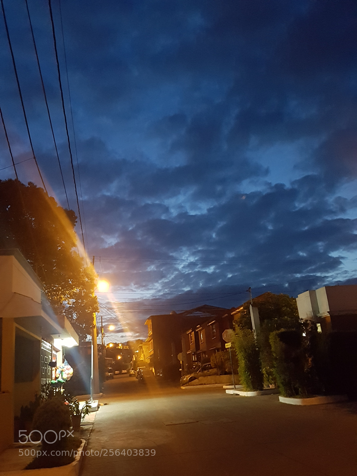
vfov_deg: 67.3
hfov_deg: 53.1
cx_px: 178
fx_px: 358
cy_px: 238
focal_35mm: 26
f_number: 1.7
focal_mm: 4.2
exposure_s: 1/10
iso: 800
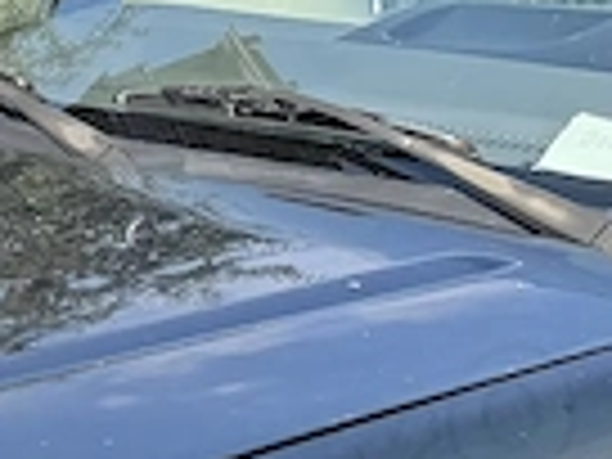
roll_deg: +0.9
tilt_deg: -18.4
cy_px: 783
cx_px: 616
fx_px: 3112
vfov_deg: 8.2
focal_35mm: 176
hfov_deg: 11.1
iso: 80
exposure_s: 1/756
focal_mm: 6.76
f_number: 1.78
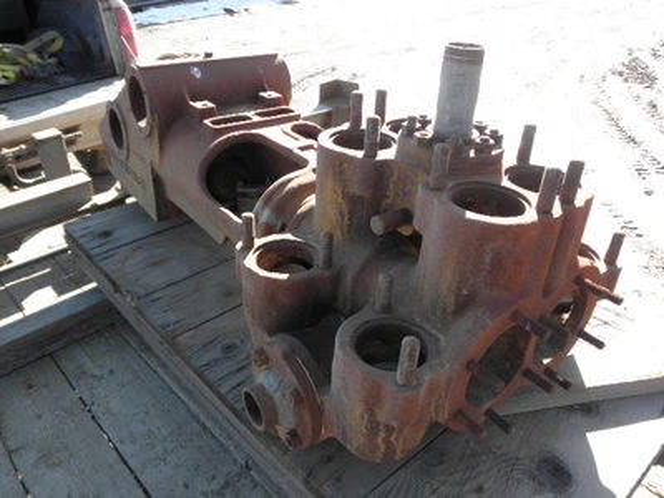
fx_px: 537
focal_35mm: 28
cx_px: 332
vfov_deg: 49.7
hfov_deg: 63.4
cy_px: 249
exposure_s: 1/160
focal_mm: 5
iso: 64
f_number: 3
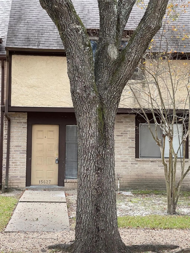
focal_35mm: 64
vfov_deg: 30.3
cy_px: 126
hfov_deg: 22.9
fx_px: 468
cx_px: 95
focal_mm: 7.5
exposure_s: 1/99
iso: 64
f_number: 2.2
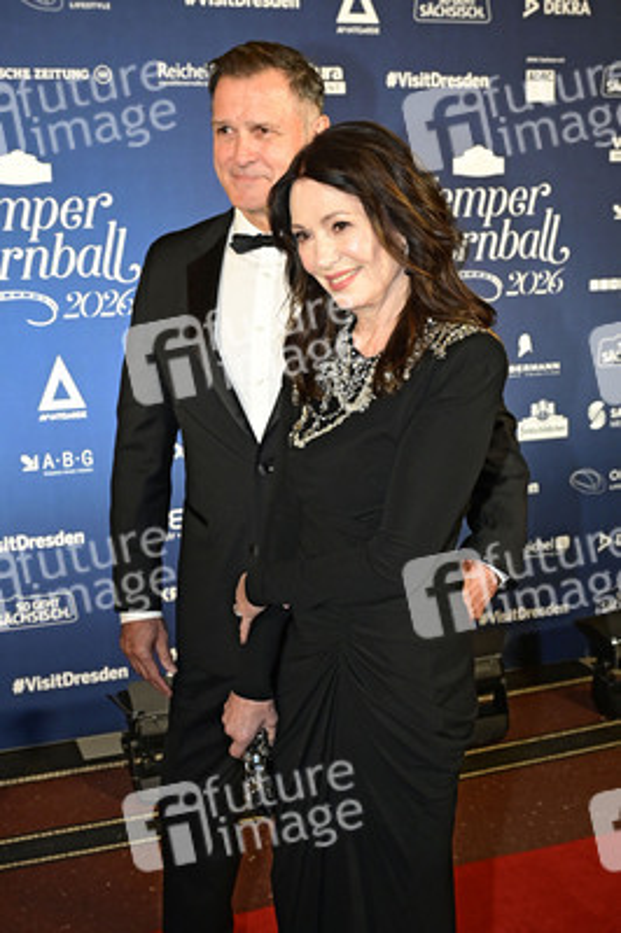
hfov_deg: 32.6
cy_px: 466
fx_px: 1063
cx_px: 310
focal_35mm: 41
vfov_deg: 47.4
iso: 4000
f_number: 6.3
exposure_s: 1/200
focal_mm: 41
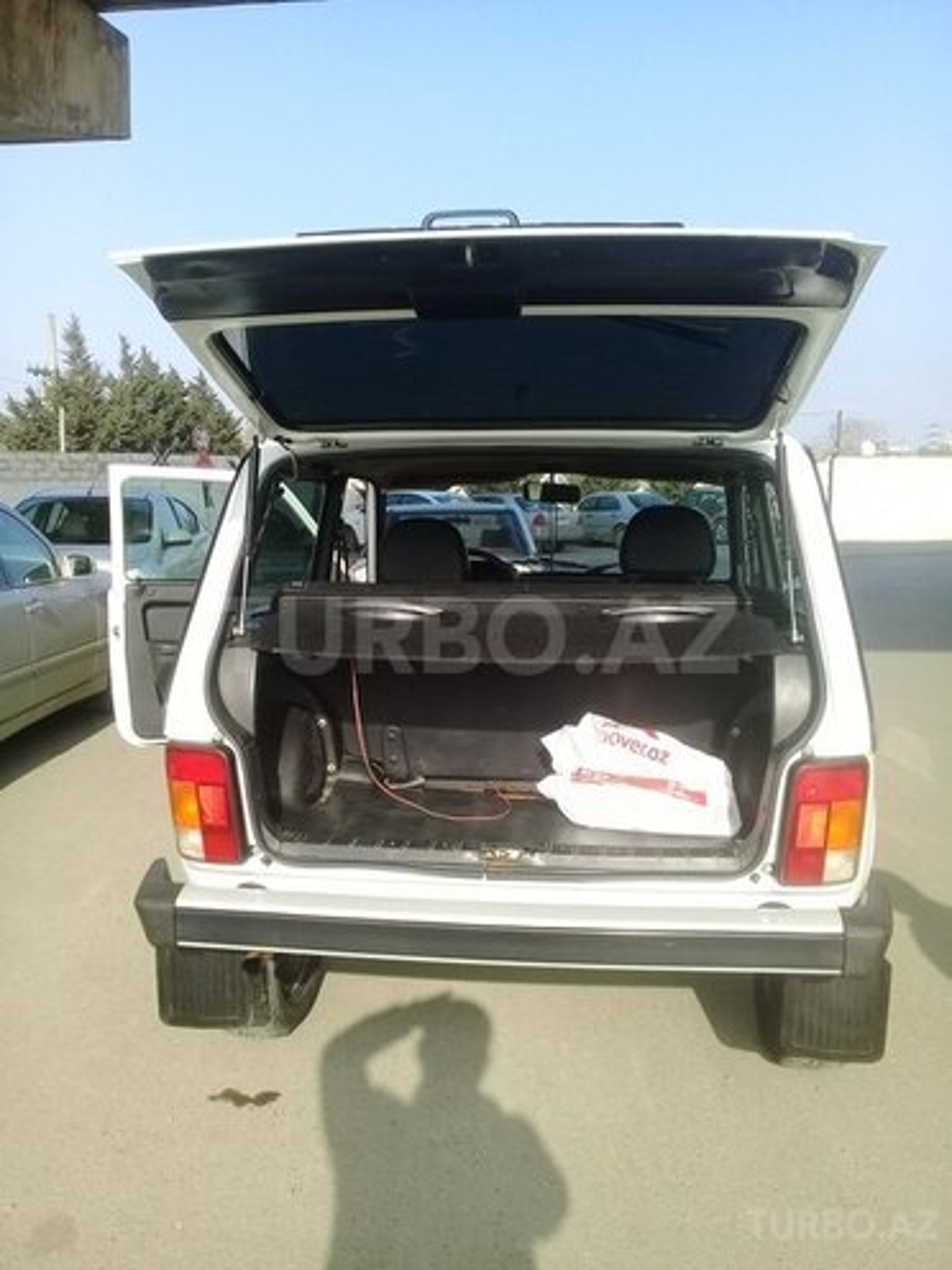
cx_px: 476
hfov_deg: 45.4
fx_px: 1137
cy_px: 635
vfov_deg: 58.4
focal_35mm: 31
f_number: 2.2
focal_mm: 3.3
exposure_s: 1/646
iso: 50
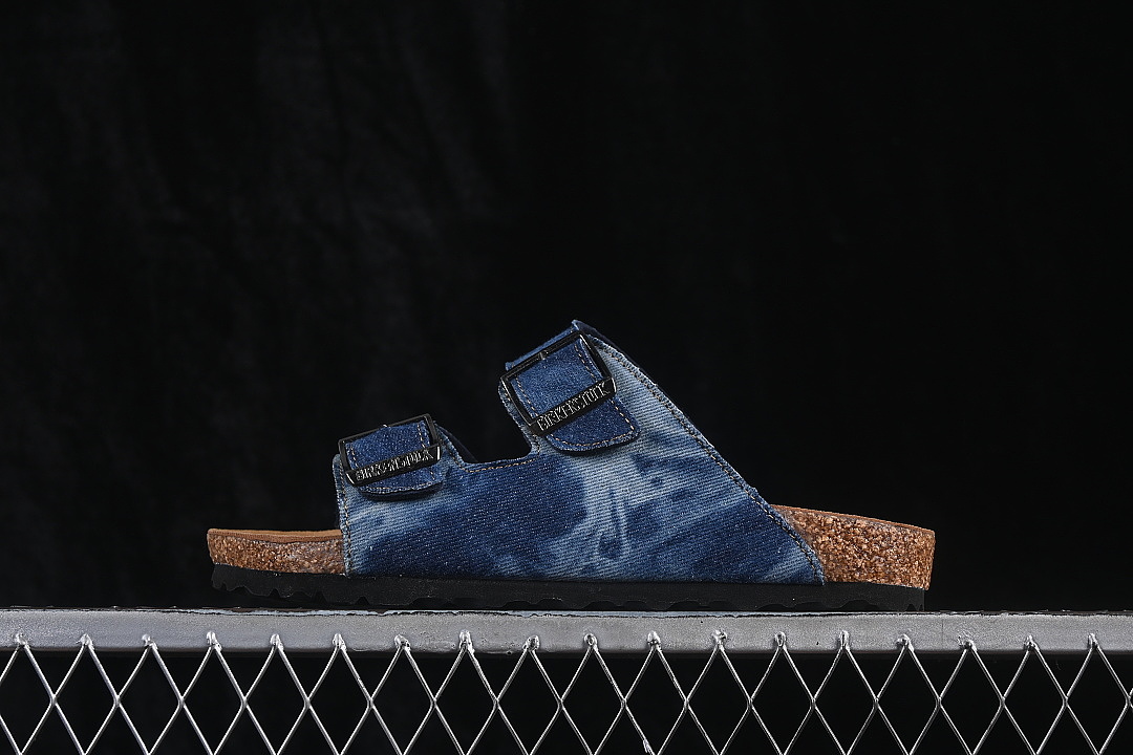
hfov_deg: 27.0
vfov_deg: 18.2
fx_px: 2360
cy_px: 378
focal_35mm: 75
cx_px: 566
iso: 160
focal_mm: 50
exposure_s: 1/80
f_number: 7.1
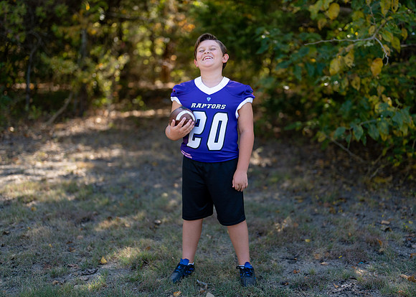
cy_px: 151
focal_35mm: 54
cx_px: 227
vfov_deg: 26.2
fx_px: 638
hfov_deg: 36.1
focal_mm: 50
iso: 100
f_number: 1.2
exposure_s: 1/2000
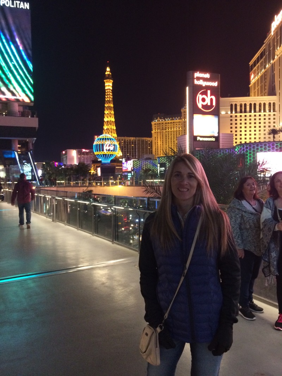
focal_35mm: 29
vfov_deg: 61.6
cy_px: 188
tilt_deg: -2.3
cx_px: 141
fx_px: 315
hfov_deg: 48.2
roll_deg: +1.4
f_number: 2.2
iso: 320
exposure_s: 1/17
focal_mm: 4.15
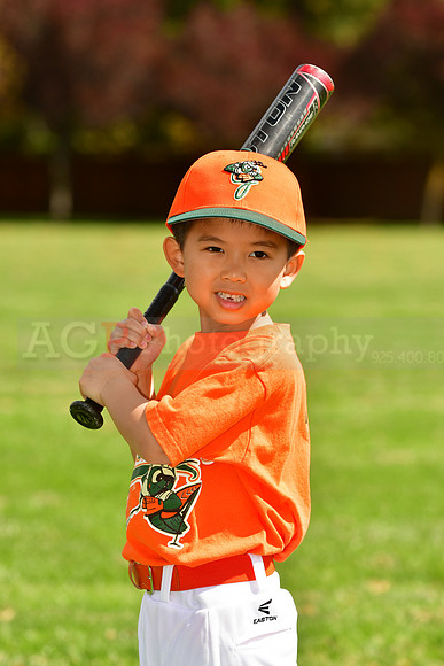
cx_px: 222
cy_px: 333
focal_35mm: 202
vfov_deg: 10.2
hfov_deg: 6.8
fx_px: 3744
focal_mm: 135
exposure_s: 1/1000
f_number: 5
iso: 200
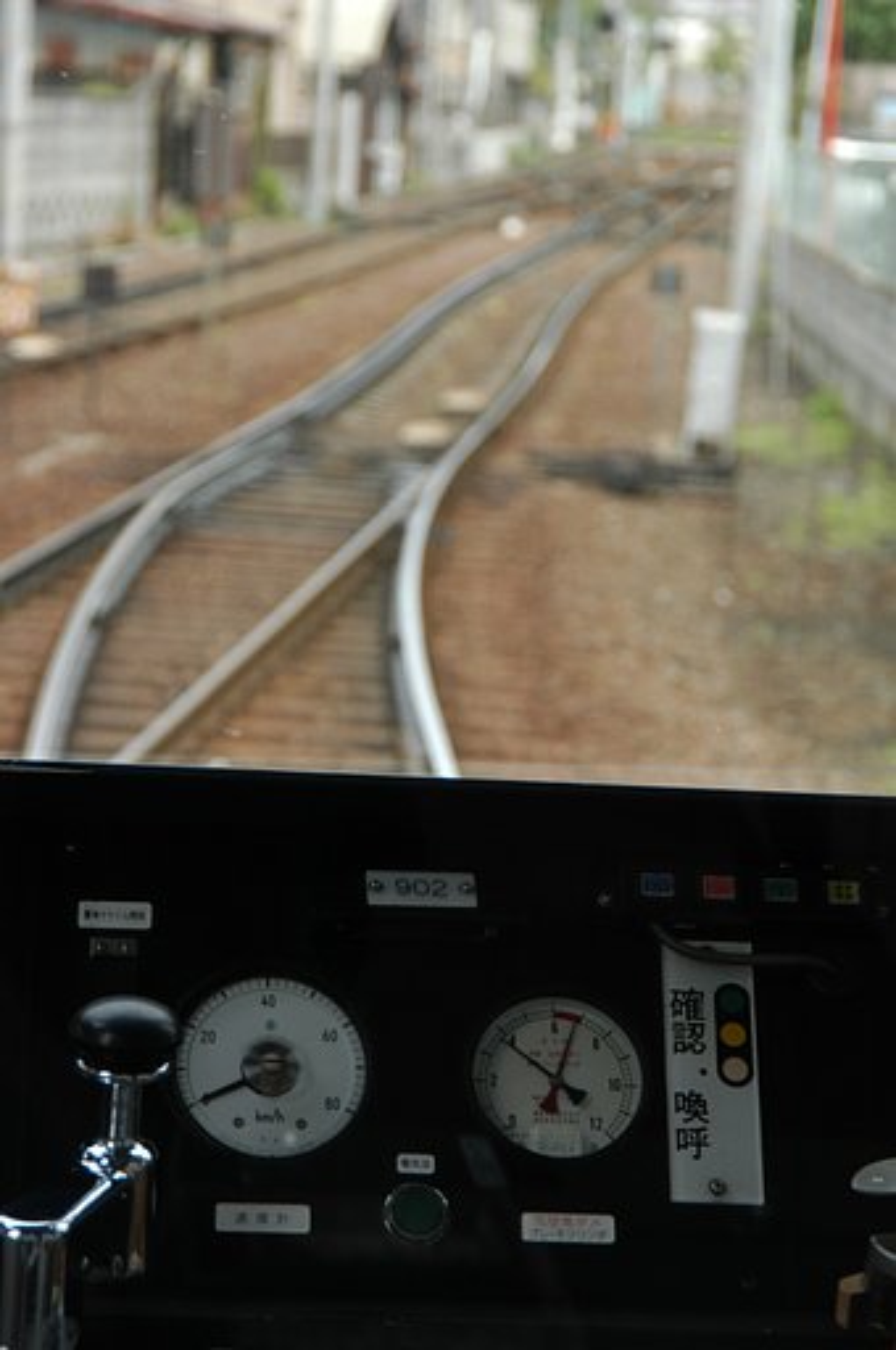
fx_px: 4211
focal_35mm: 112
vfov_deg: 18.2
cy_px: 675
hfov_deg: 12.1
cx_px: 448
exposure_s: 1/160
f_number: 5.6
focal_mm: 75
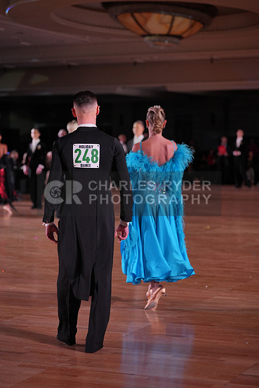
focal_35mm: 84
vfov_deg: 24.2
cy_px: 194
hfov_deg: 16.3
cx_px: 130
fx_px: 906
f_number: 2.8
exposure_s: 1/400
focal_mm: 84
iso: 640
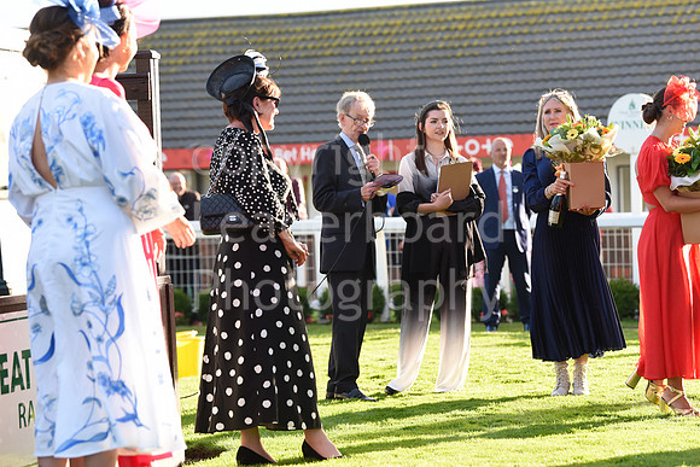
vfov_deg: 10.6
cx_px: 350
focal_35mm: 130
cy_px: 234
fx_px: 2528
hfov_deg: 15.8
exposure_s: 1/1000
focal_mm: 130
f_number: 4.5
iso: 1250
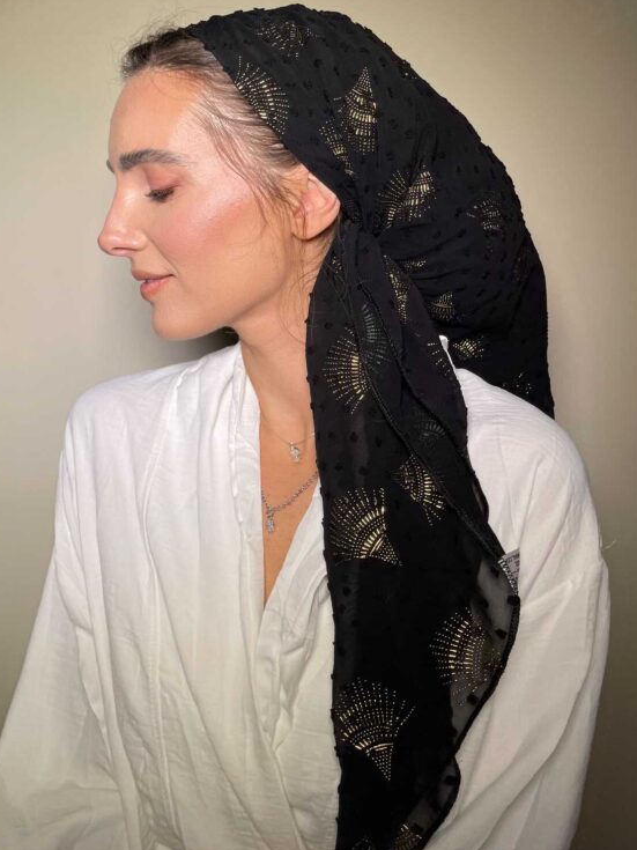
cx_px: 269
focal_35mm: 34
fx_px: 834
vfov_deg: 53.2
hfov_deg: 41.7
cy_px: 305
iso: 32
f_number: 1.6
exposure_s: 1/198
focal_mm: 5.1
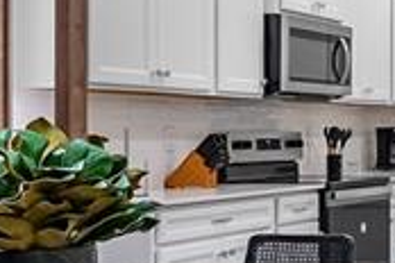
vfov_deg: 14.5
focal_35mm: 94
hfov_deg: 16.2
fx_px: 1031
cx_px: 810
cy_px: 180
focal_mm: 16
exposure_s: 1/2
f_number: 5
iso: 250
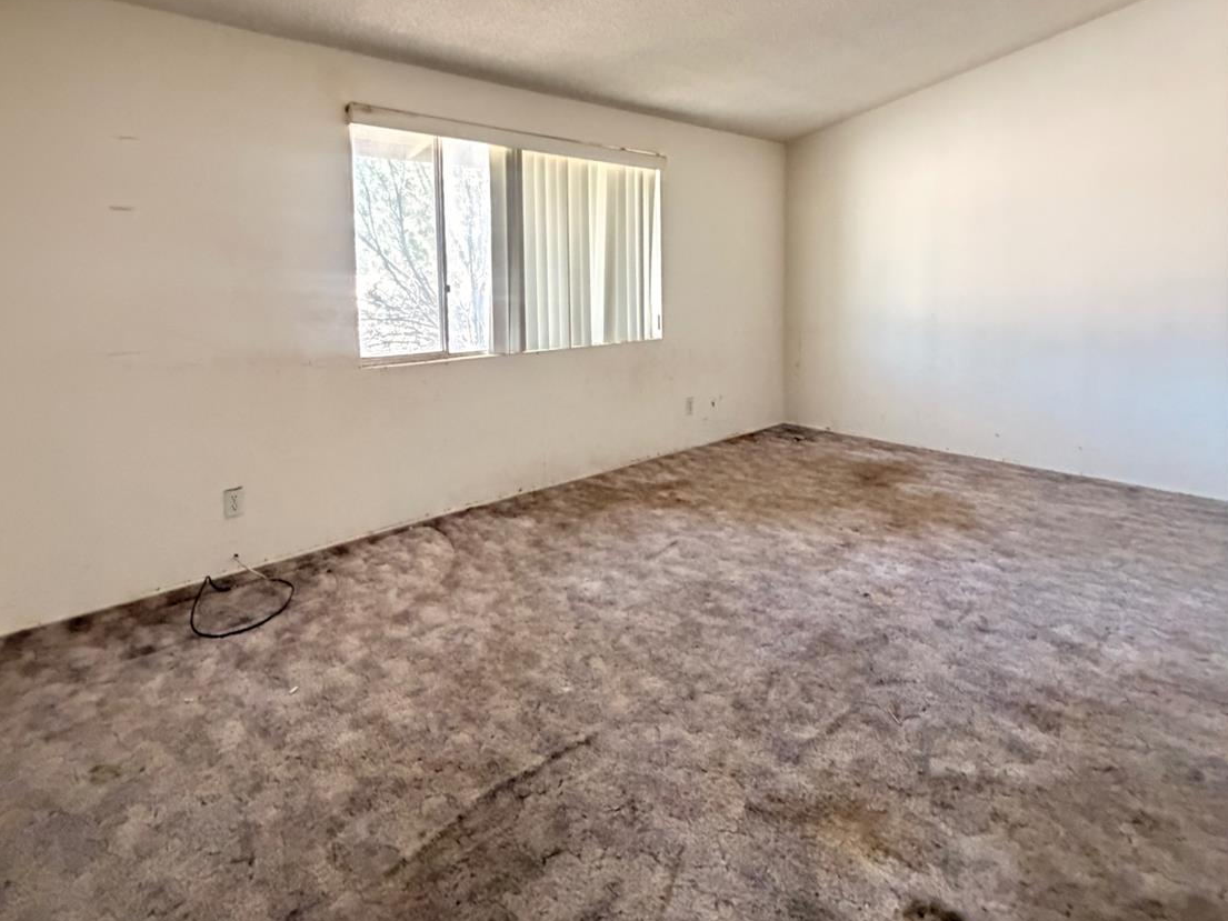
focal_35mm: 19
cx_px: 605
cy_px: 337
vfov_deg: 67.5
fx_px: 674
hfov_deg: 84.7
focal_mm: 2.22
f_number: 2.2
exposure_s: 1/43
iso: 1250
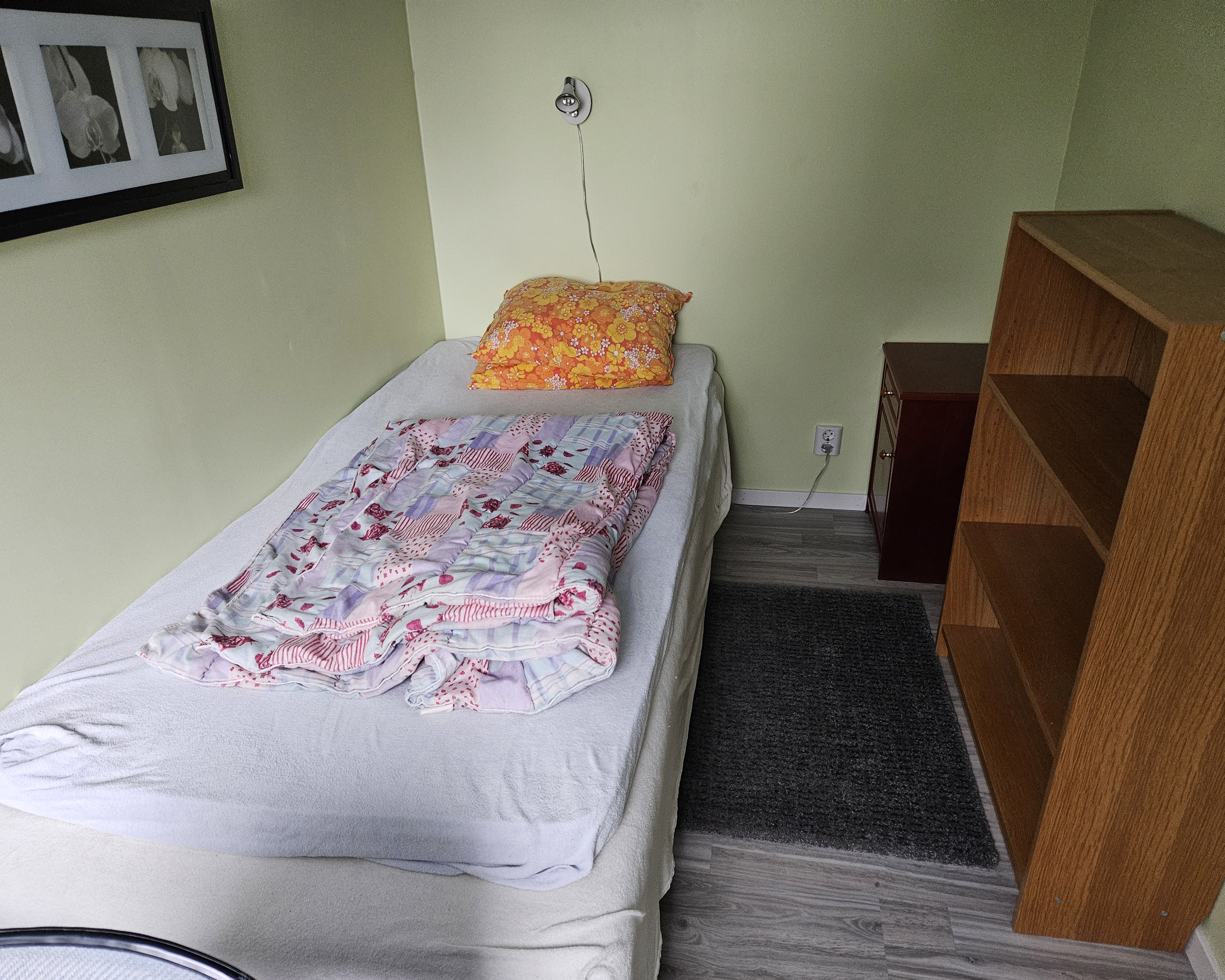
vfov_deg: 58.8
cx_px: 586
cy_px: 491
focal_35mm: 24
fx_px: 870
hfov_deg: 70.3
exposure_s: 1/100
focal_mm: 5.4
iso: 800
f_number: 1.8
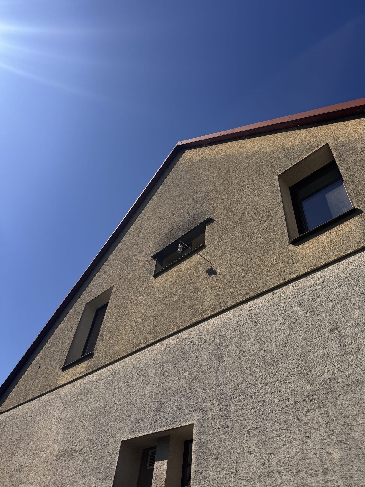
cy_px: 244
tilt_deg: +46.7
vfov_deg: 71.6
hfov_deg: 56.8
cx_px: 182
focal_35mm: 24
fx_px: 337
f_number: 1.78
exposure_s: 1/7937
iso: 80
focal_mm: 6.76
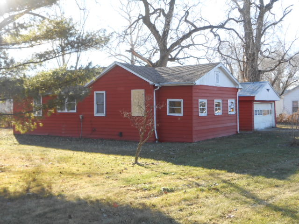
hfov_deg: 42.9
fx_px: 380
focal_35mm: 44
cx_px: 150
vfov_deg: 32.9
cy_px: 112
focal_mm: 7.8
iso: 80
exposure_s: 1/100
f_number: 4.5
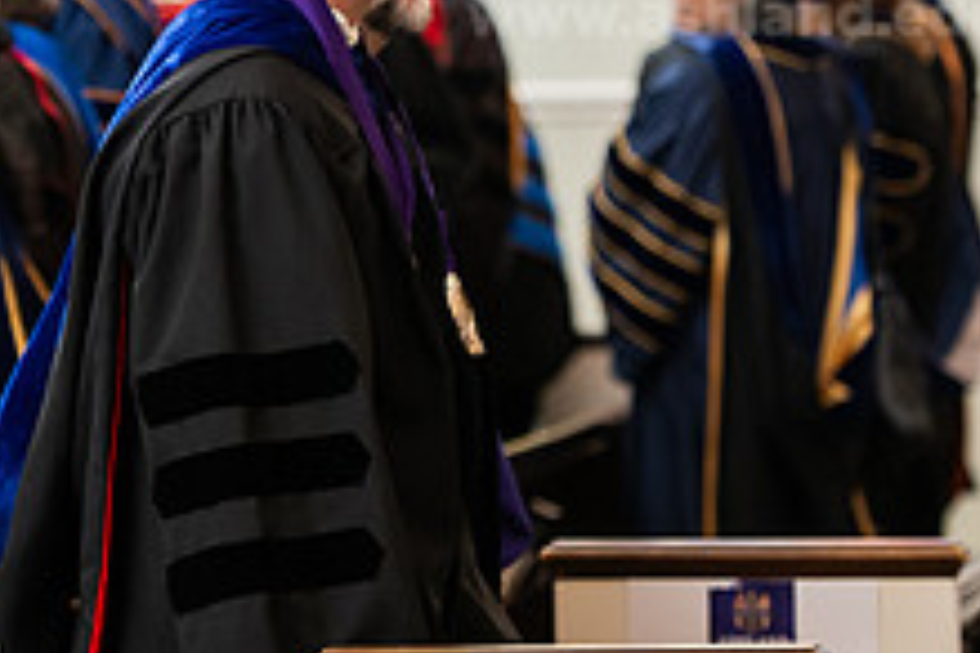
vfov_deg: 4.6
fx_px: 8084
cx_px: 264
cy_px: 110
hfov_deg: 6.9
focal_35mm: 297
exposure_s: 1/200
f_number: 3.2
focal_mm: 112
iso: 1250
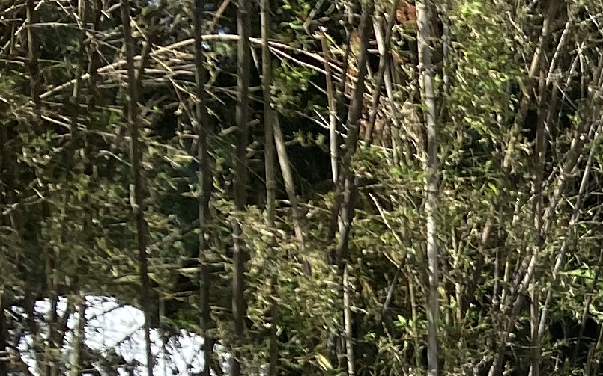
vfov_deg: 8.4
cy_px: 999
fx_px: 2268
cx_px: 1468
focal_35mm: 138
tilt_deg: -15.1
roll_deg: +3.0
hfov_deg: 12.0
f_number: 1.8
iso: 32
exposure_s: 1/965
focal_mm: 4.25
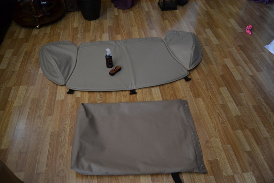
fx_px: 205
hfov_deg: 67.4
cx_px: 137
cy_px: 92
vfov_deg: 47.9
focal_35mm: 27
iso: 1400
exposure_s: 1/60
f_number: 3.5
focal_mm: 18
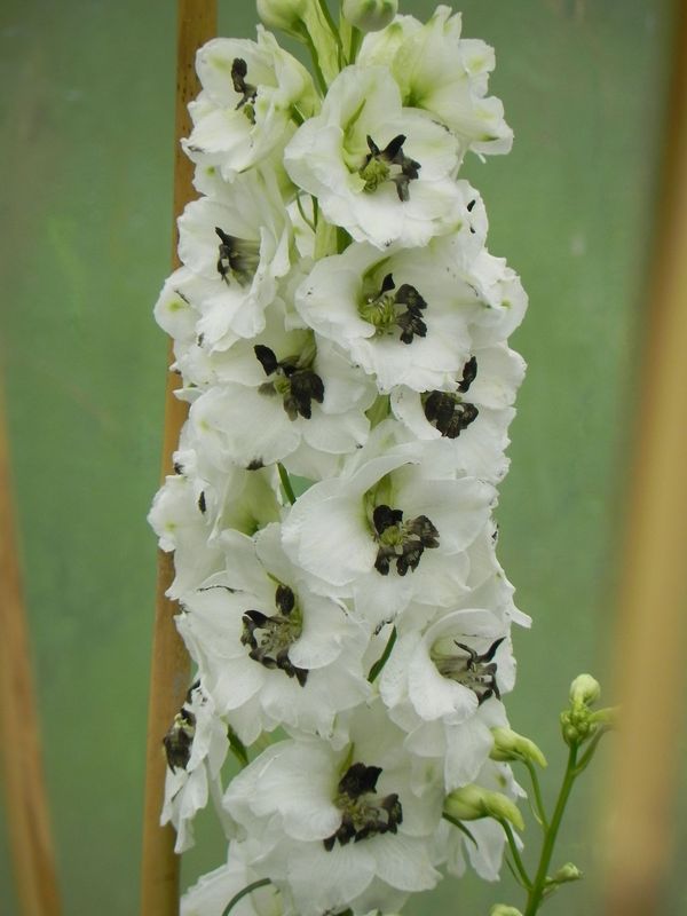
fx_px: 16009
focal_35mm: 605
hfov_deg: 2.5
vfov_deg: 3.3
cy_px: 458
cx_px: 344
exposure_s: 1/200
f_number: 5
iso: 160
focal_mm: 107.6
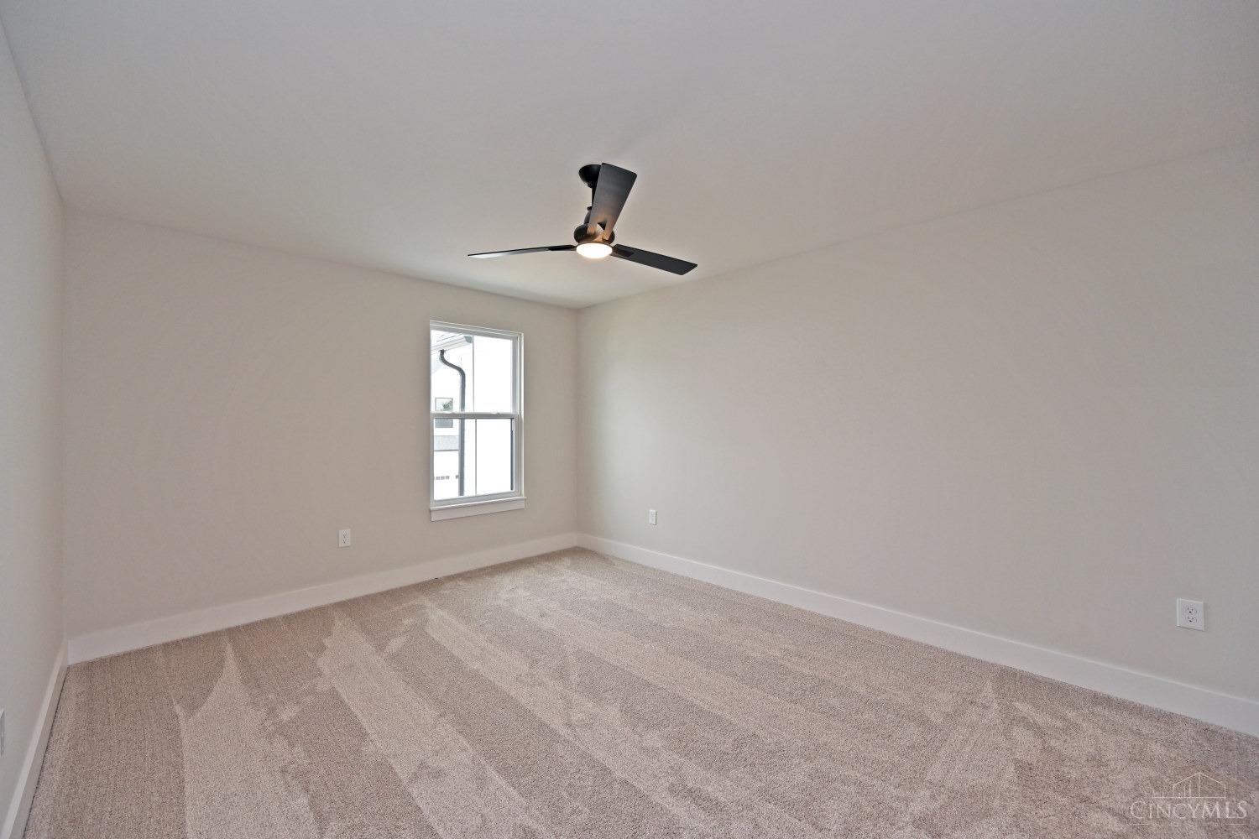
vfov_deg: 81.2
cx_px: 630
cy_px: 420
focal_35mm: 14
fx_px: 490
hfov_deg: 104.3
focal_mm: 14
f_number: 5
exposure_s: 1/100
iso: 200
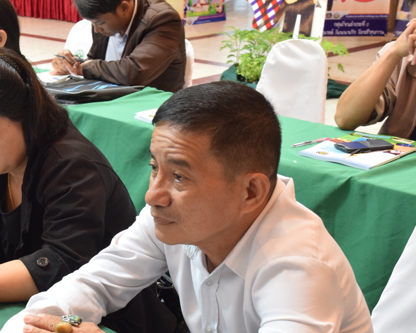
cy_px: 204
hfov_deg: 27.7
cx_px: 76
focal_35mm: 67
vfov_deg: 22.8
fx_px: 825
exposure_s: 1/8
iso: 1600
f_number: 5.6
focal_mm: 26
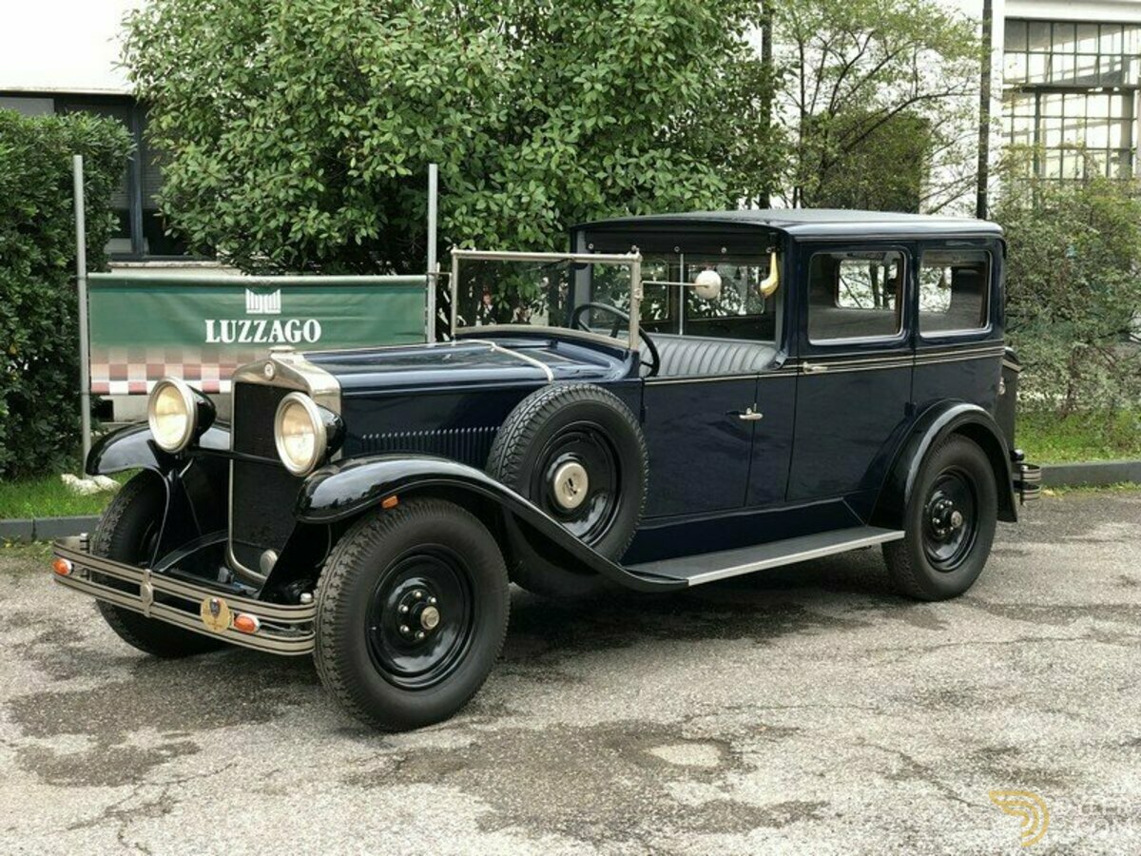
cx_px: 570
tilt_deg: -5.2
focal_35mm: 52
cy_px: 428
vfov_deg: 28.0
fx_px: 1714
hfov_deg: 36.8
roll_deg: +1.3
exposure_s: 1/60
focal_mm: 6
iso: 32
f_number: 2.4
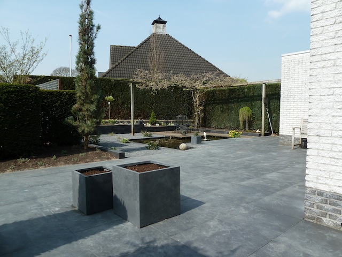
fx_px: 247
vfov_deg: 54.9
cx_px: 171
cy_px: 128
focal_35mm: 25
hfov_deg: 69.4
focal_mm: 4.1
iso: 80
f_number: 4
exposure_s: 1/500
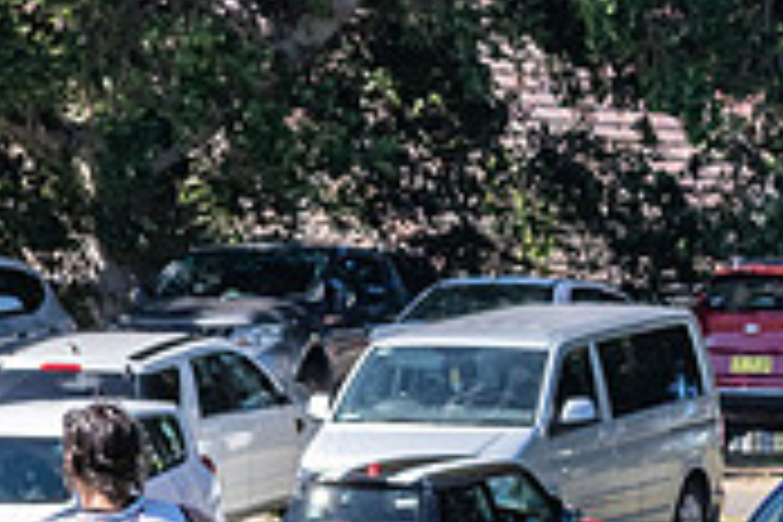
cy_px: 826
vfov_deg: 1.4
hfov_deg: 2.1
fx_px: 21640
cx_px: -312
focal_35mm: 995
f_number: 13
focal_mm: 190
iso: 800
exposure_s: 1/1000
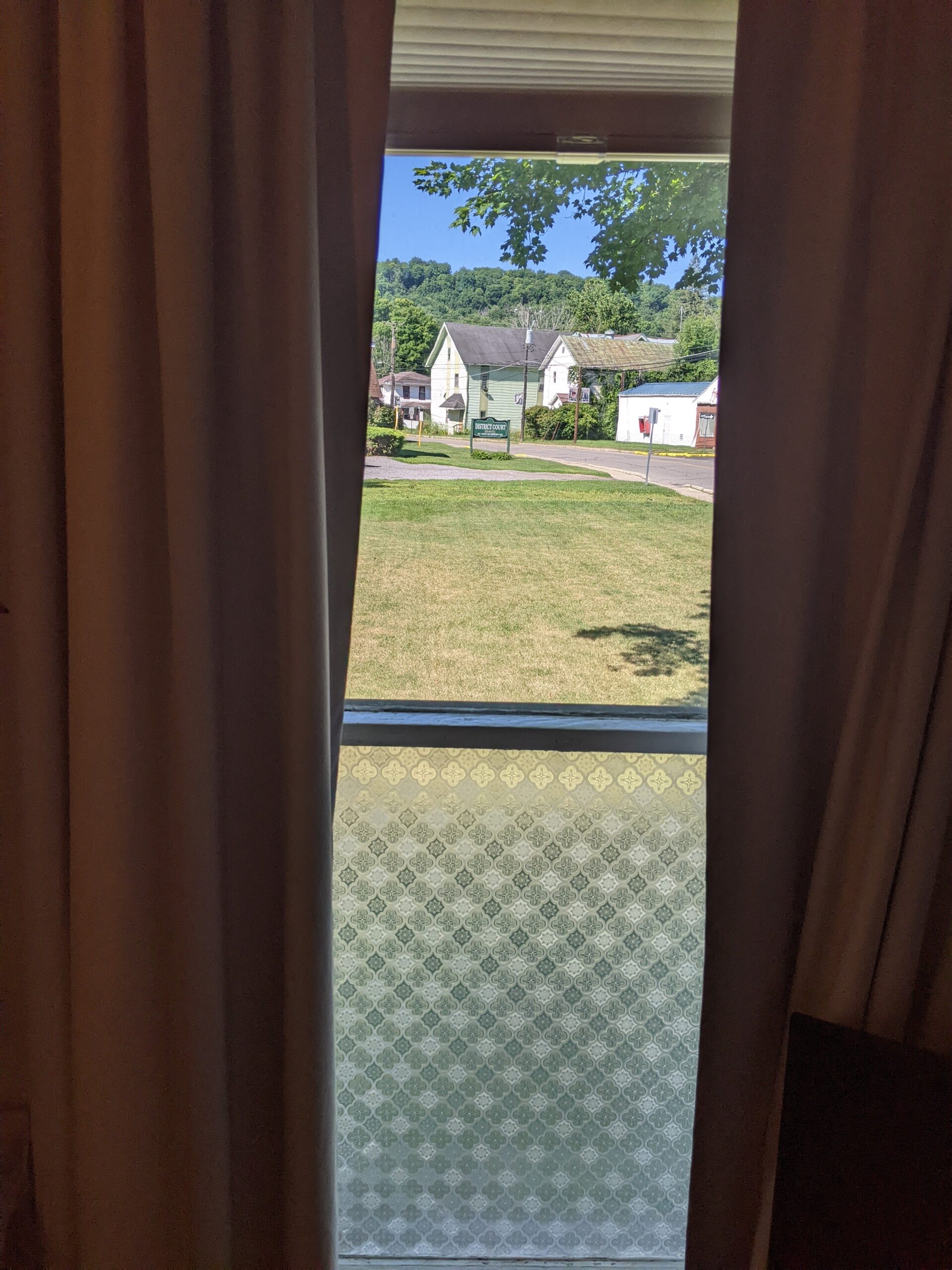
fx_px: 990
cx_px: 476
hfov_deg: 51.4
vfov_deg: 65.3
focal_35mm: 27
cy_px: 635
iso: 45
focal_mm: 4.44
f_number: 1.8
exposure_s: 1/1067
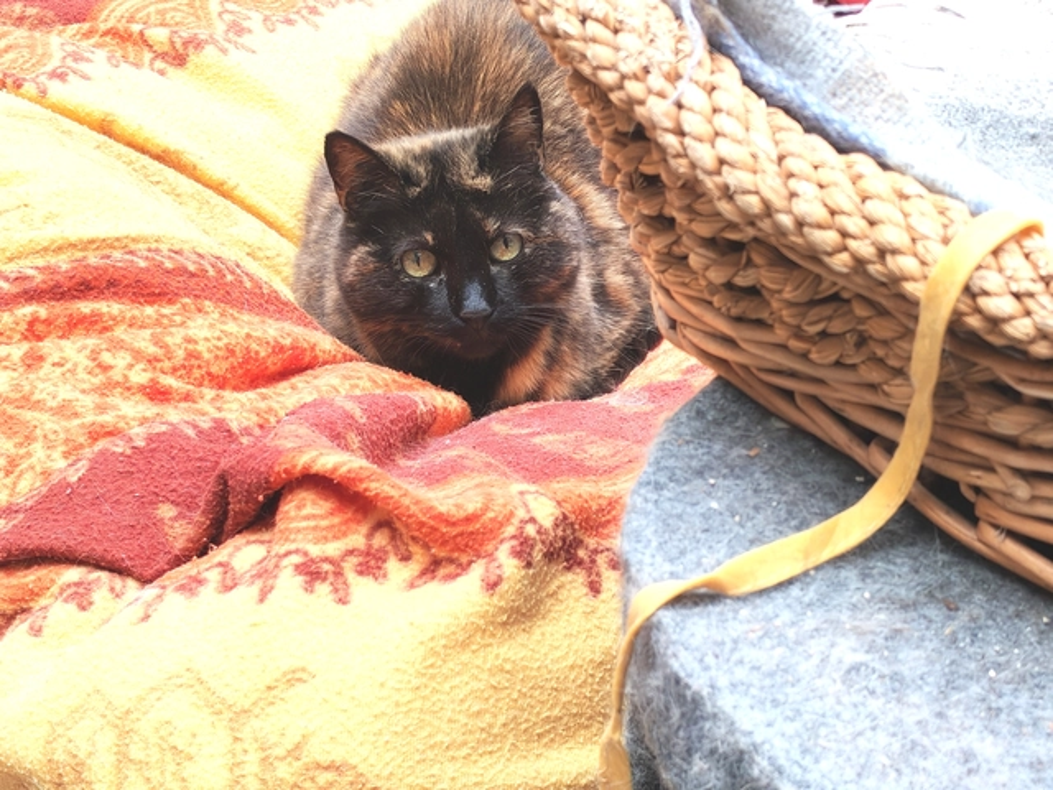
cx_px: 526
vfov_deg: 17.6
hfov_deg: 23.3
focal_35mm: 84
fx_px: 2555
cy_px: 395
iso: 64
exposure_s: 1/100
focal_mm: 6.12
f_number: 1.9
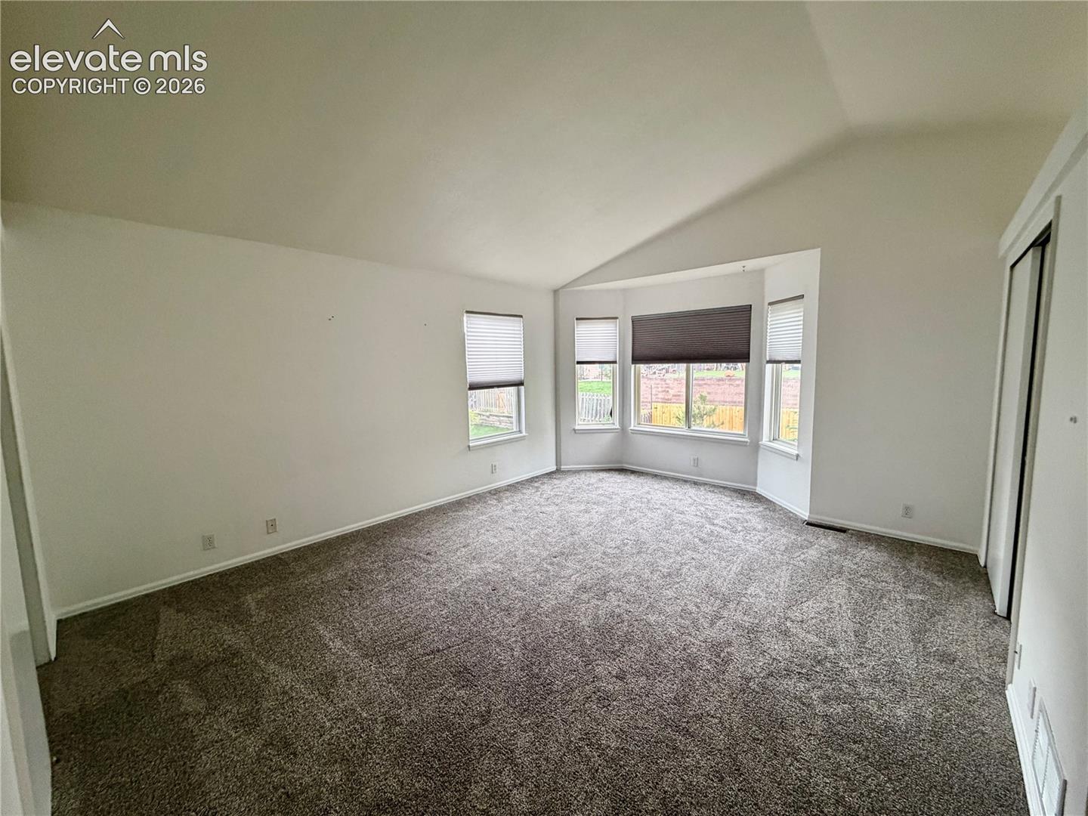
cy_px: 408
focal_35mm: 14
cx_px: 544
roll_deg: +1.3
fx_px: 440
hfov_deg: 102.1
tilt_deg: -7.5
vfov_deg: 85.7
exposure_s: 1/60
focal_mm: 2.22
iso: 400
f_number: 2.2
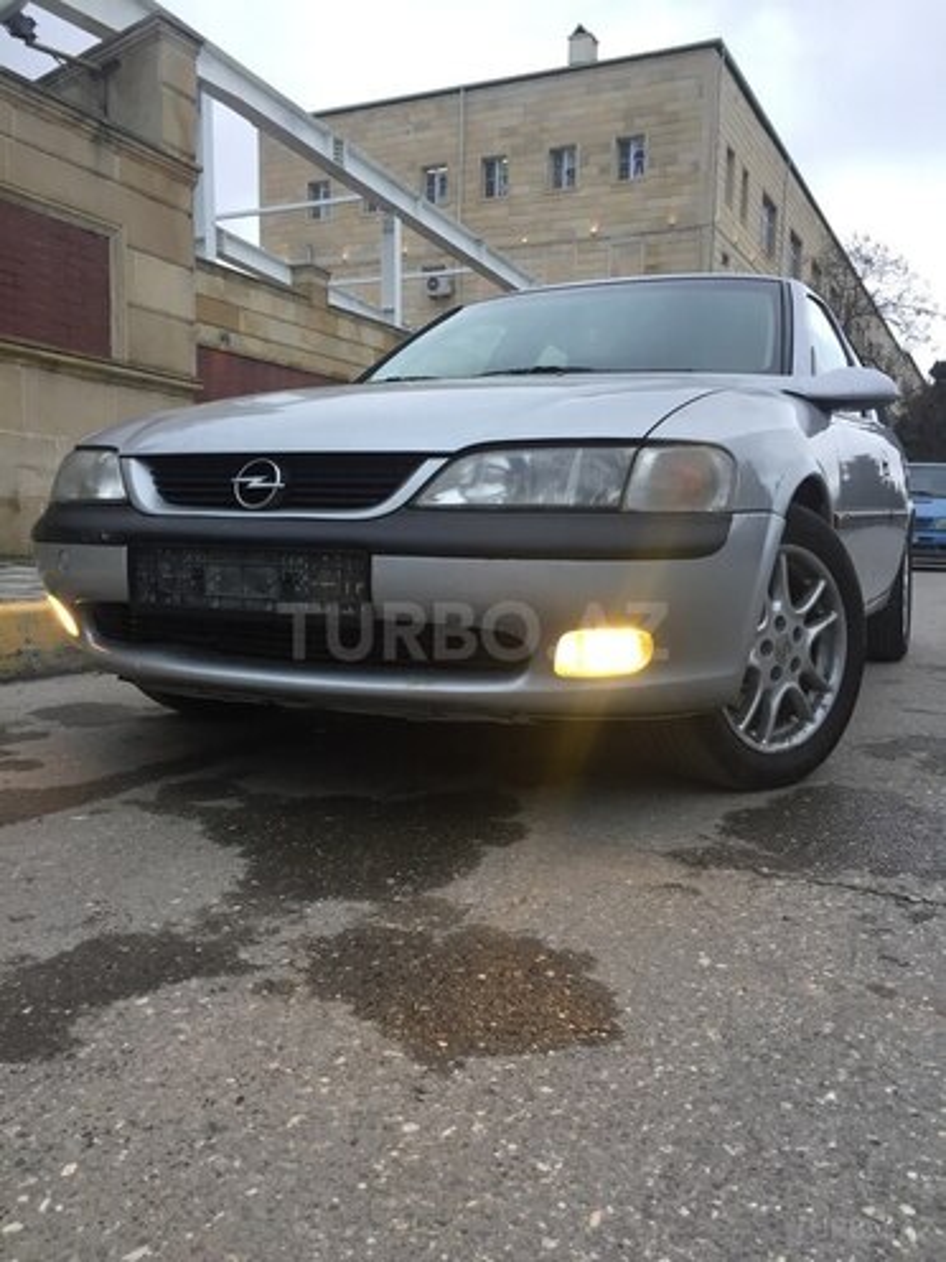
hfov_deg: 48.2
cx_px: 473
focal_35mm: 29
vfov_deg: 61.7
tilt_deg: -3.5
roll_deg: -0.9
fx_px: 1057
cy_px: 631
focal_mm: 4.15
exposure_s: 1/33
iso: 32
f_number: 2.2
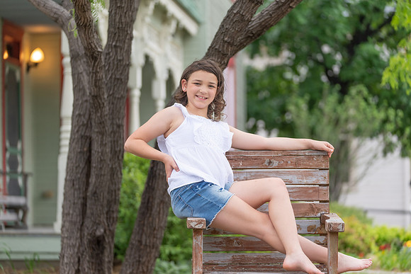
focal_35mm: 125
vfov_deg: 10.9
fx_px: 1431
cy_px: 137
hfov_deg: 16.3
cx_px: 206
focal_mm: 120
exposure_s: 1/320
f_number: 2.8
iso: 320
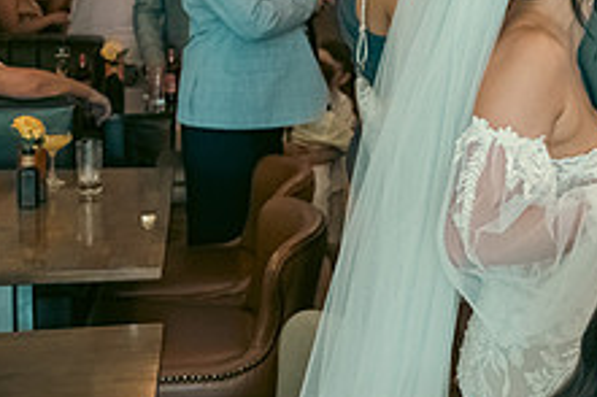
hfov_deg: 22.1
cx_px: 748
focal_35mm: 84
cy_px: 117
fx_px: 1392
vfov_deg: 16.2
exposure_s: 1/160
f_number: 3.5
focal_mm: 32
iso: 2000
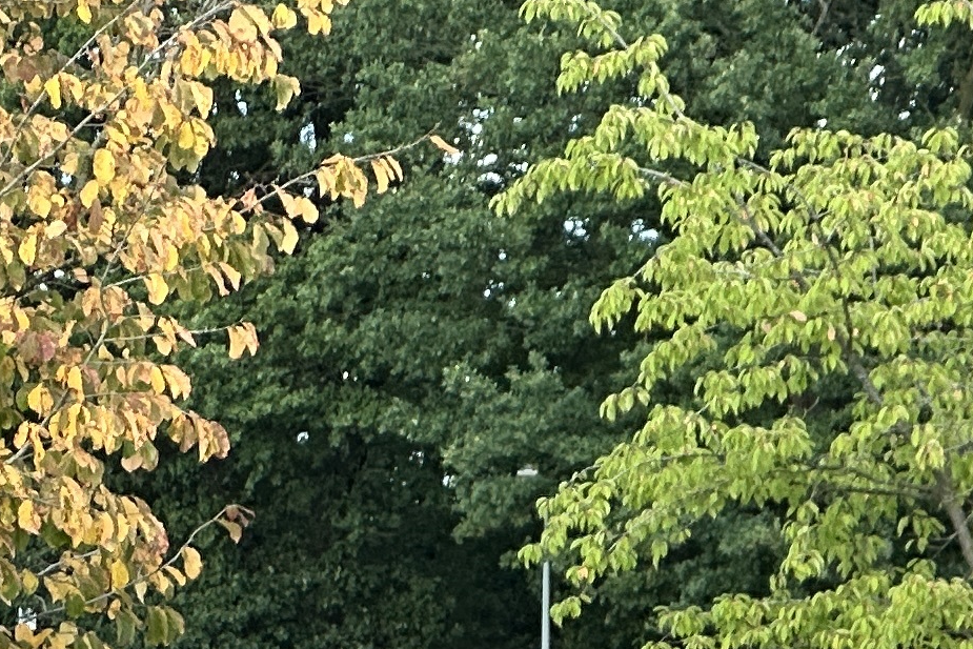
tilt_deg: -4.2
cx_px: 575
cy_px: 1505
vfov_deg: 3.9
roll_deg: -0.4
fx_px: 9434
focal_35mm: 349
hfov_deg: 5.9
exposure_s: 1/99
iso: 32
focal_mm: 9
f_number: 2.8
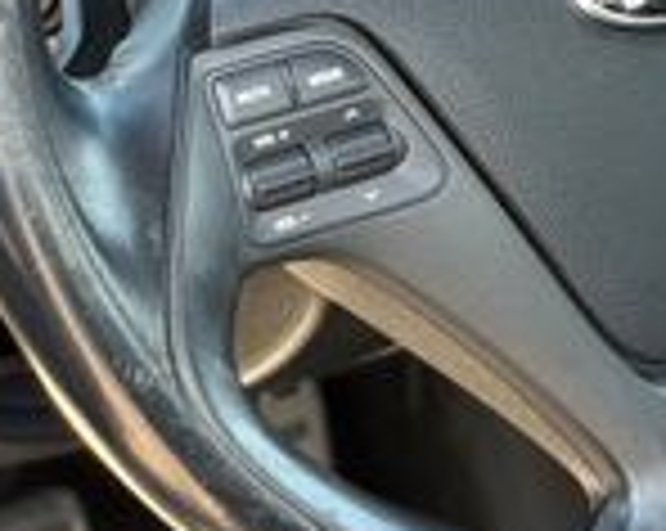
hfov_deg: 12.7
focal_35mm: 149
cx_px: 760
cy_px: -45
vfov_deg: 10.2
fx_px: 2933
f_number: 1.78
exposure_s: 1/205
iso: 160
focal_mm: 6.76
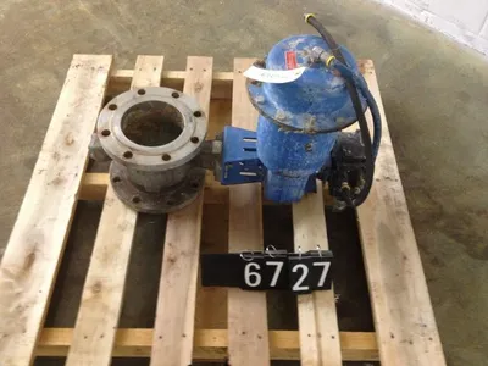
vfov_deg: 40.7
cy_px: 183
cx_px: 244
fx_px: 493
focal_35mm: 35
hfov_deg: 52.6
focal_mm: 4.28
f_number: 2.4
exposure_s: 1/20
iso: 250
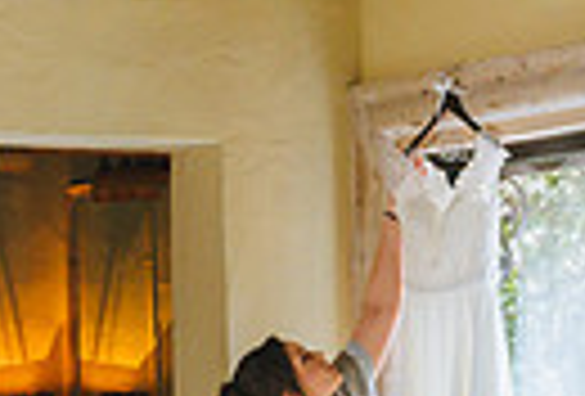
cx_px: 375
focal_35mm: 168
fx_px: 2743
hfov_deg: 12.2
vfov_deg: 8.2
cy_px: 446
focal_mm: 28
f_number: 2.8
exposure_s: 1/125
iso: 1600
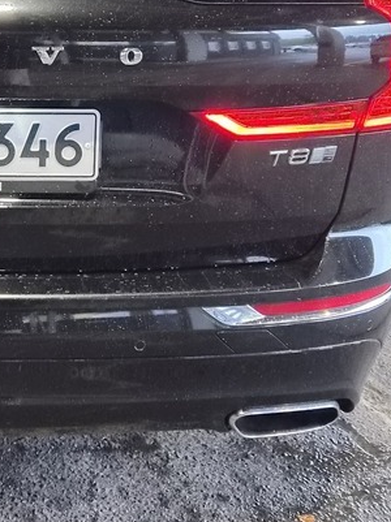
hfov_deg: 22.8
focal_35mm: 62
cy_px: 195
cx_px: 8
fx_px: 935
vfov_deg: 31.1
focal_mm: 5.4
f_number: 1.8
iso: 640
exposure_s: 1/100
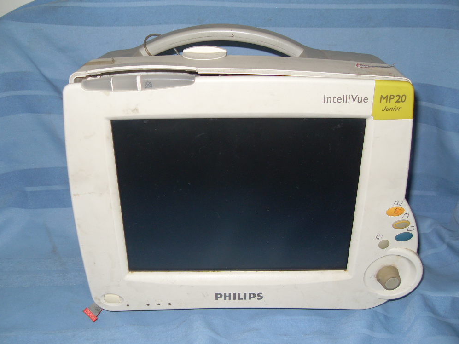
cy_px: 174
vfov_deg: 37.7
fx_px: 504
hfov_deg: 49.0
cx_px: 225
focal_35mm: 38
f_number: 2.8
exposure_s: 1/45
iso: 100
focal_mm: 6.3
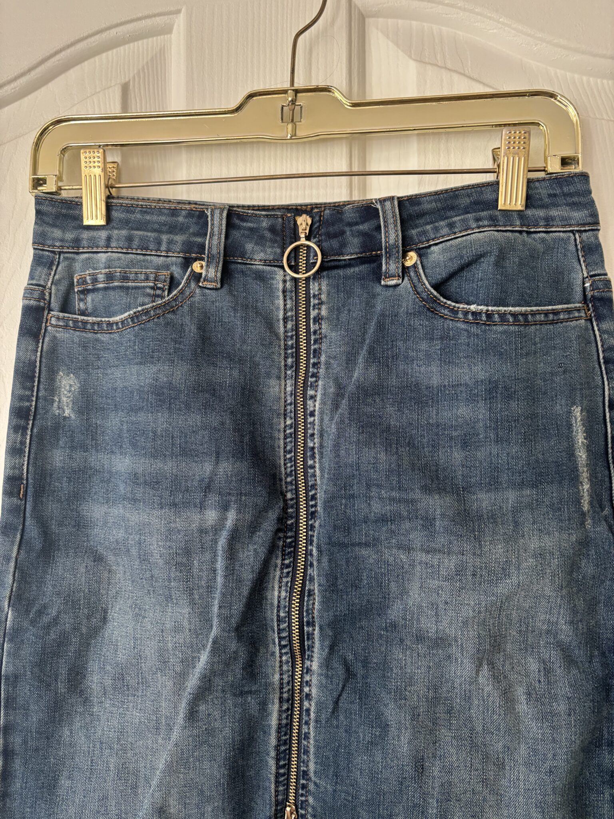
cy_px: 410
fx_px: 615
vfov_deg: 67.3
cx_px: 307
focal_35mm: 26
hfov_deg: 53.1
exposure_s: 1/60
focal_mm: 5.96
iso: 160
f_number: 1.6
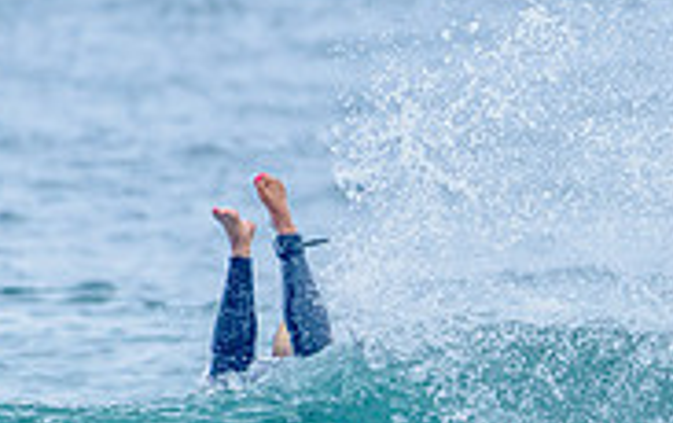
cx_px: 860
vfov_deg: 0.7
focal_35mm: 2025
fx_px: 37199
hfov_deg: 1.0
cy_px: 452
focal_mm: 500
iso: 800
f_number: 5.6
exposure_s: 1/2000
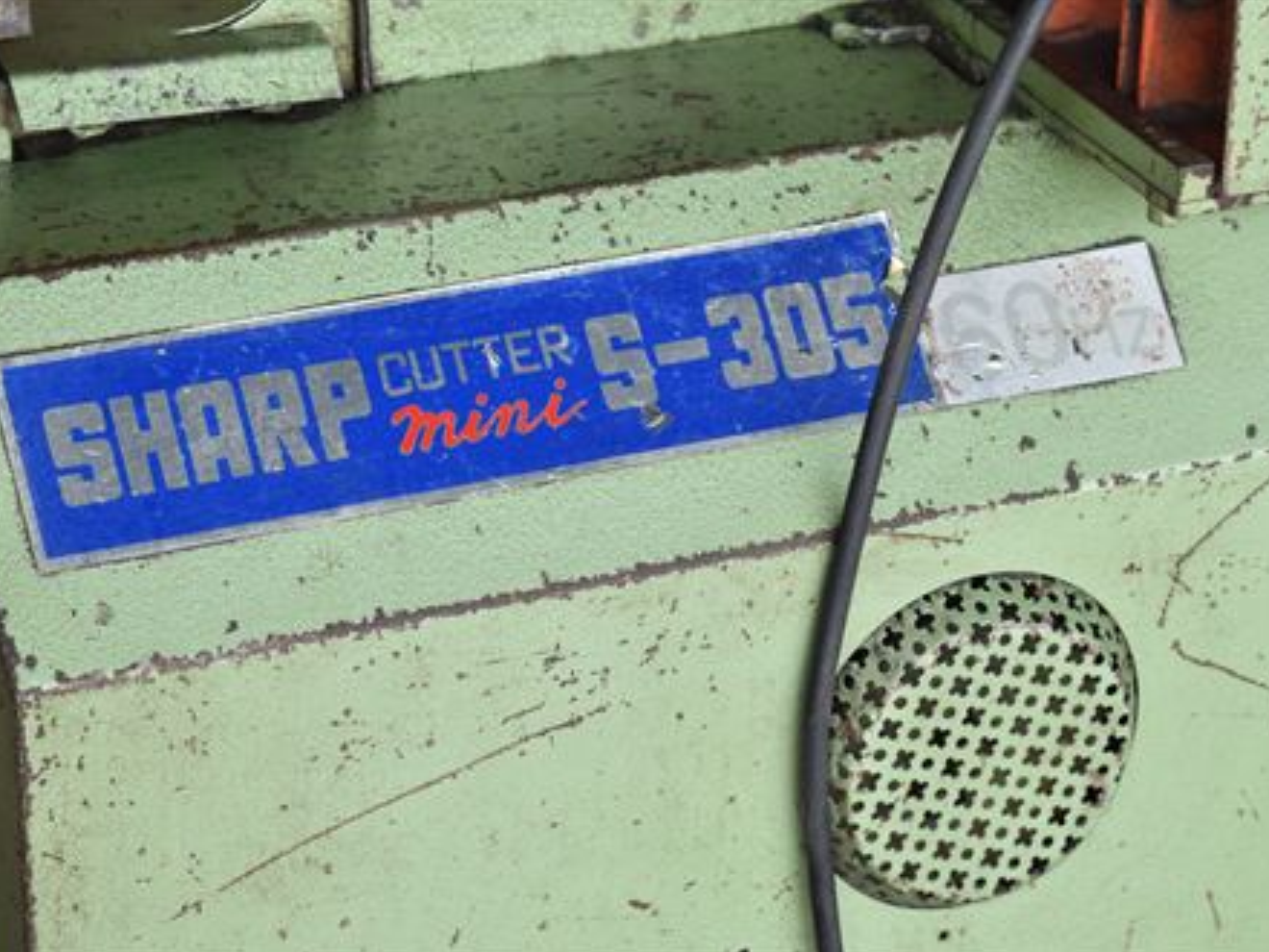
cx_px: 689
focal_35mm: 107
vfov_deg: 13.9
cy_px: 479
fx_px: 3906
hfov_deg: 18.5
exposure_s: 1/400
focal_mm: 65
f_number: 6.3
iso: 1250
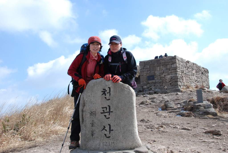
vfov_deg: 34.3
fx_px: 247
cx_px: 114
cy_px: 76
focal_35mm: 39
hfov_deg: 49.5
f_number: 13
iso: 800
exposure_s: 1/640
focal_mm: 26
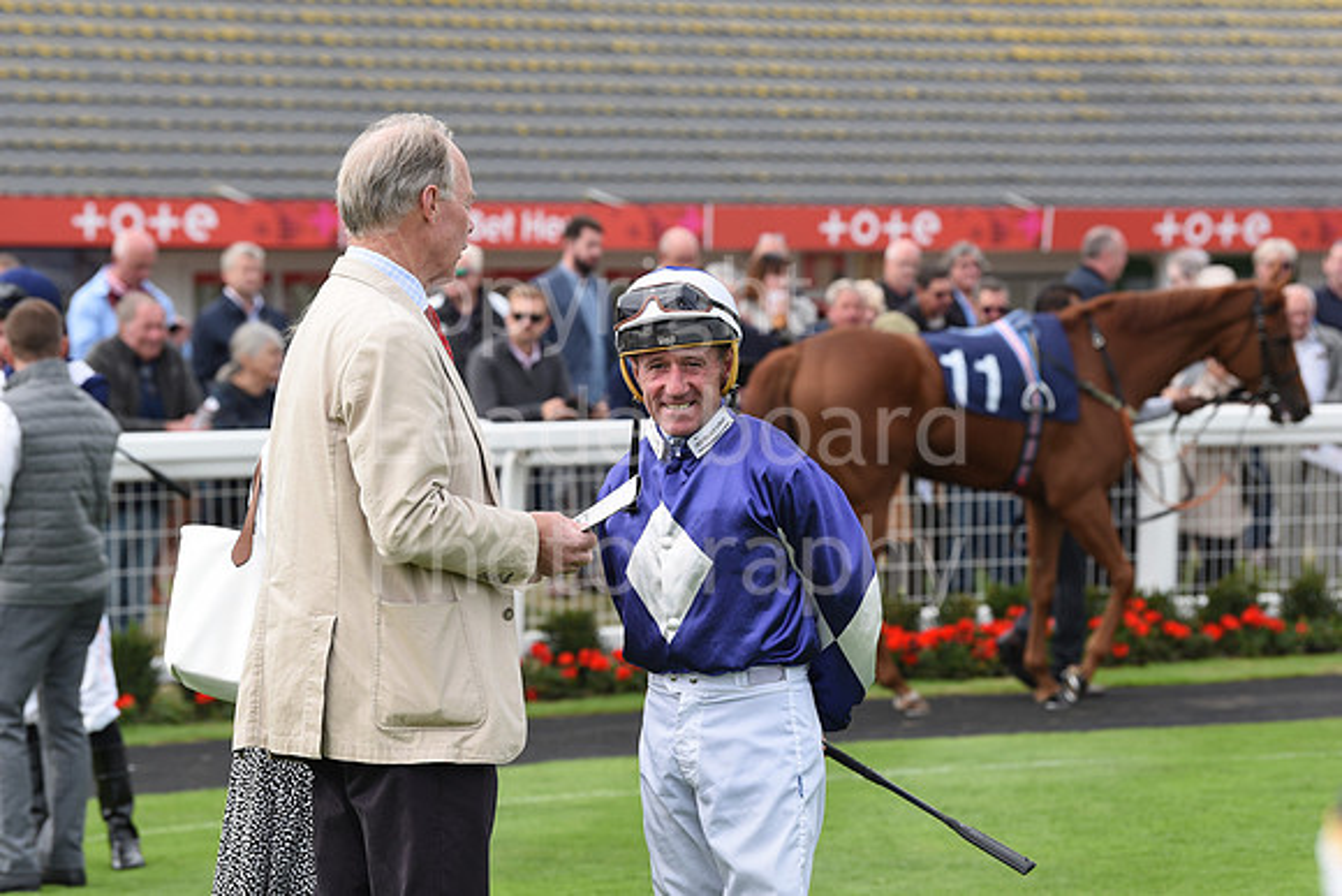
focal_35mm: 140
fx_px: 5220
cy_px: 448
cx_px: 671
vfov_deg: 9.8
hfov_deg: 14.7
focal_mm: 140
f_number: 5.6
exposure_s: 1/1000
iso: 500
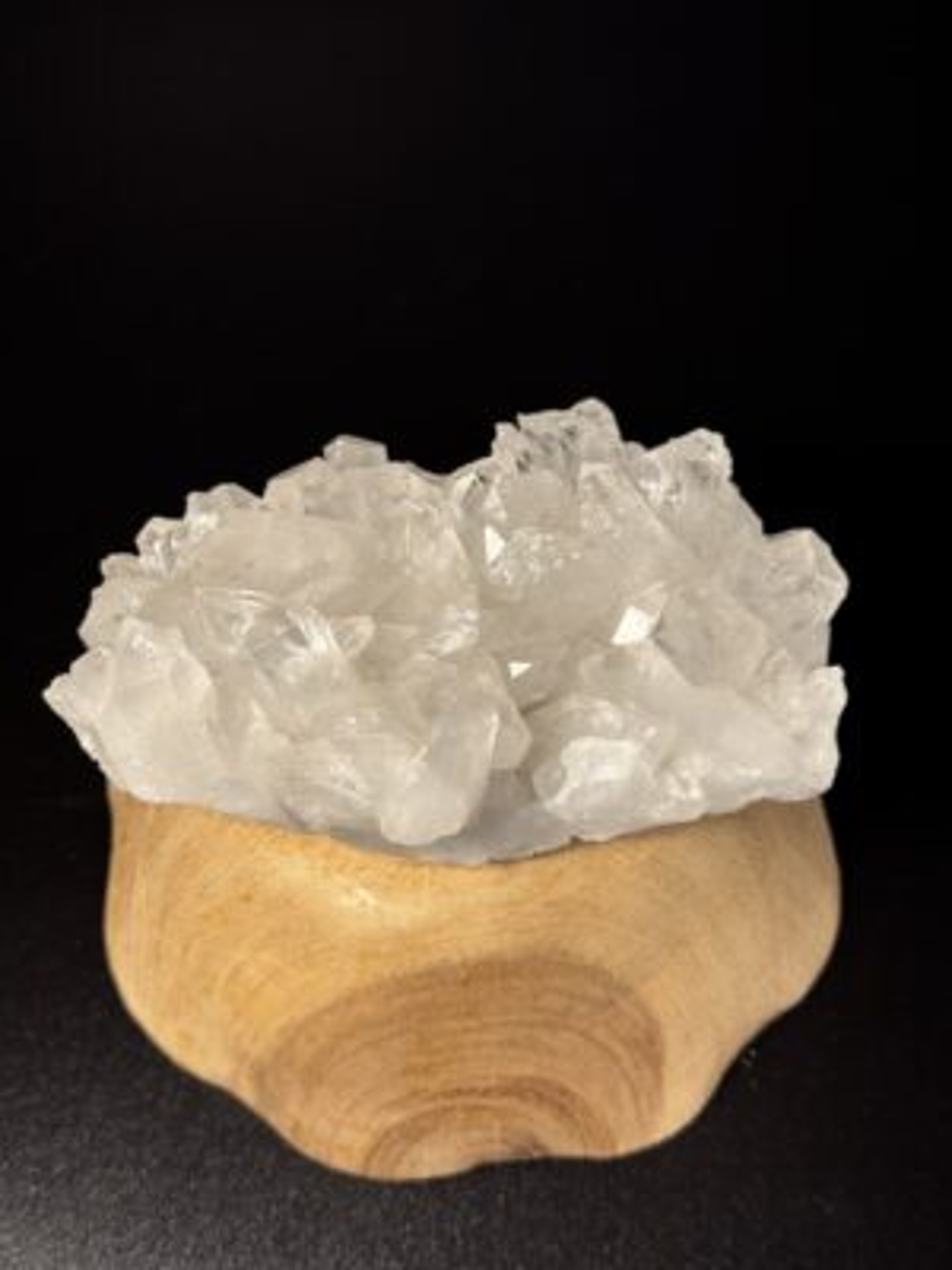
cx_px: 476
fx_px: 1760
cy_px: 635
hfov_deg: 30.3
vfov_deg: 39.7
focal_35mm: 48
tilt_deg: -55.3
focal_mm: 6.76
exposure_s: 1/100
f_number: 1.78
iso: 80
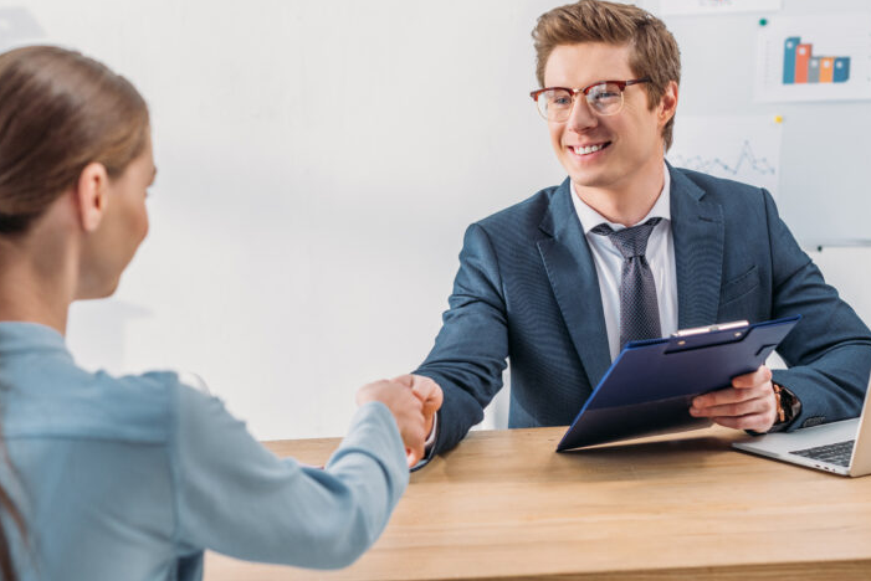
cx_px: 339
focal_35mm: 73
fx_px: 1767
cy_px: 271
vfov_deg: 18.7
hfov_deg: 27.6
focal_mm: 50
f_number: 3.5
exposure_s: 1/200
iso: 200
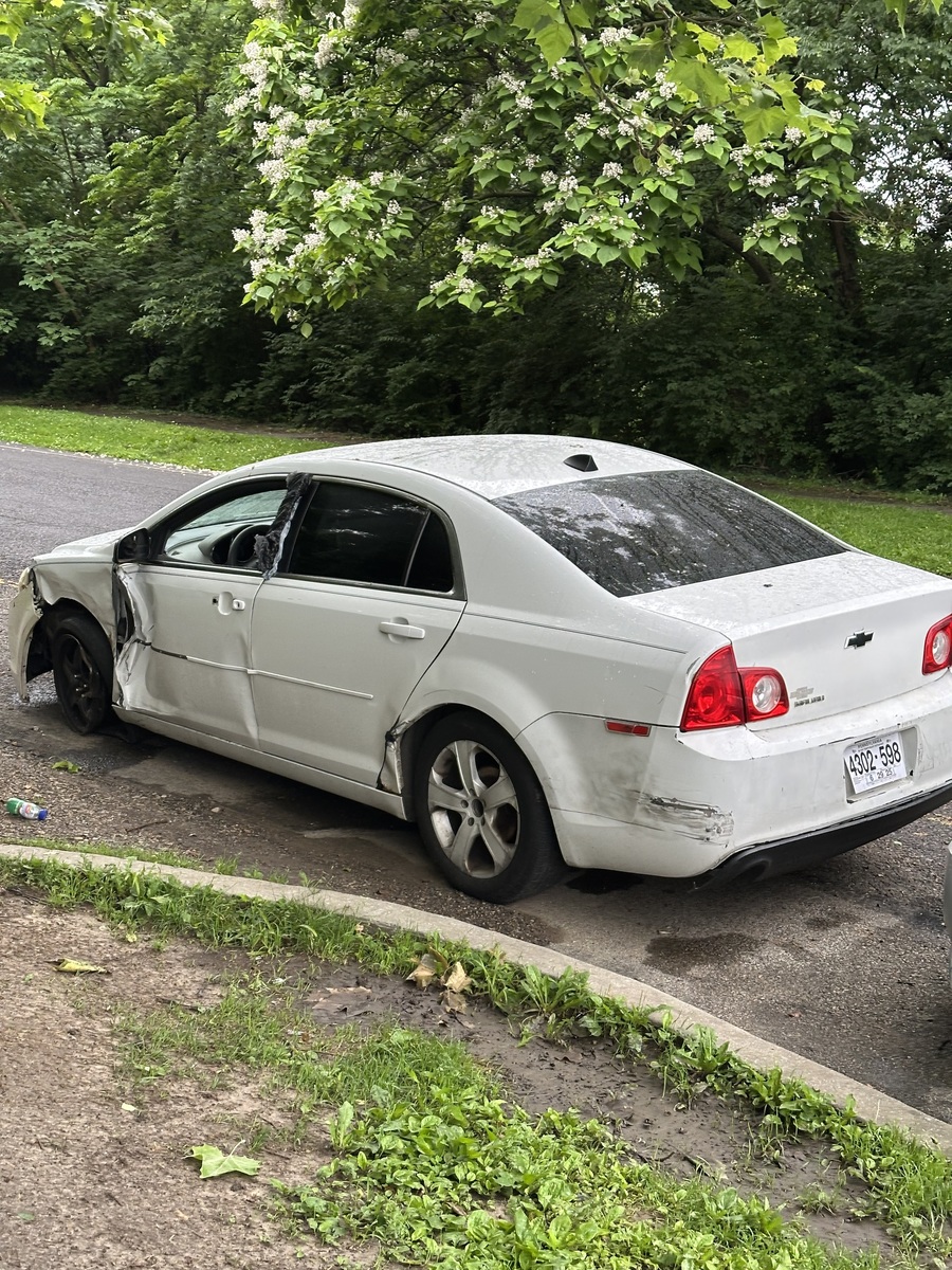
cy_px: 635
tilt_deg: -6.4
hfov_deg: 30.3
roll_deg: -2.7
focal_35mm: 48
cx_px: 476
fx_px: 1760
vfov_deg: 39.7
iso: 100
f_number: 1.78
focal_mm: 6.86
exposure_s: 1/60
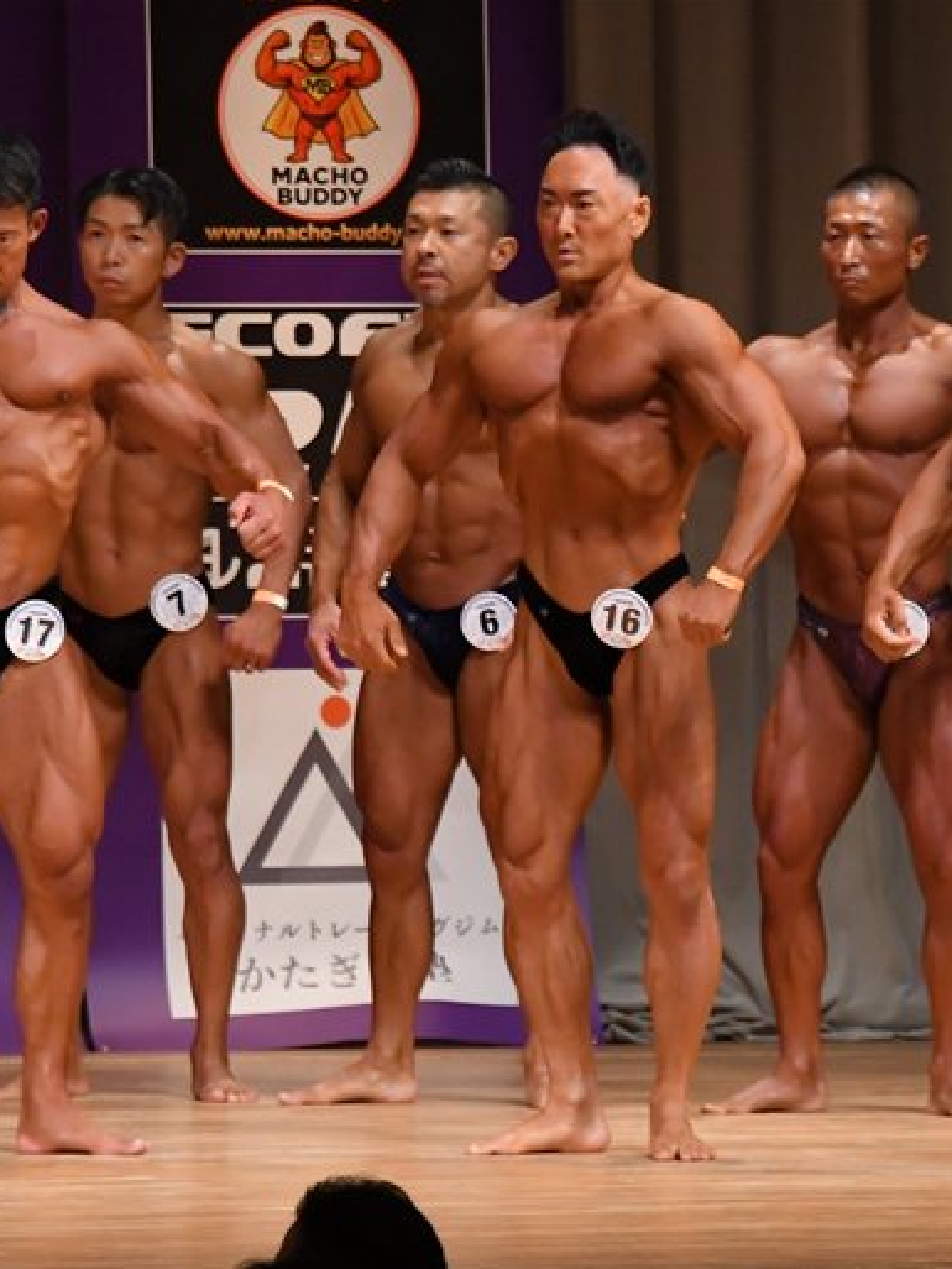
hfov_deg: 3.6
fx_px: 15175
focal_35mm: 414
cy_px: 633
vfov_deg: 4.8
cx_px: 627
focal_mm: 190
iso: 5000
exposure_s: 1/400
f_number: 5.6
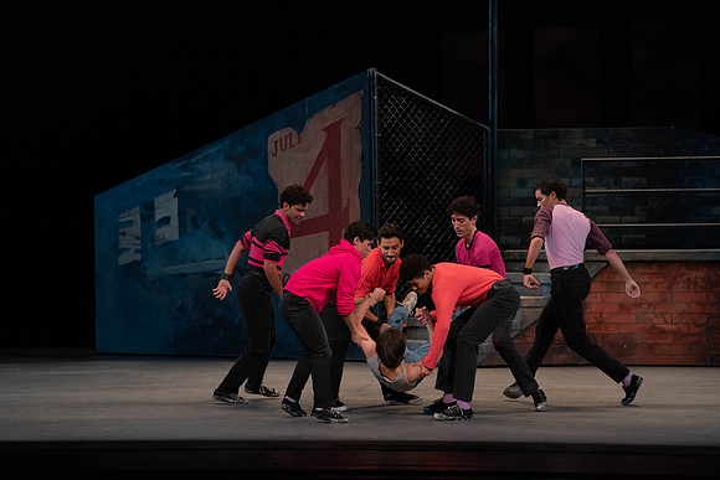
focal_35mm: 171
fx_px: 3421
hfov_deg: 12.0
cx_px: 360
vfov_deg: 8.0
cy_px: 240
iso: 3200
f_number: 4.5
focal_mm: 171
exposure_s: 1/400
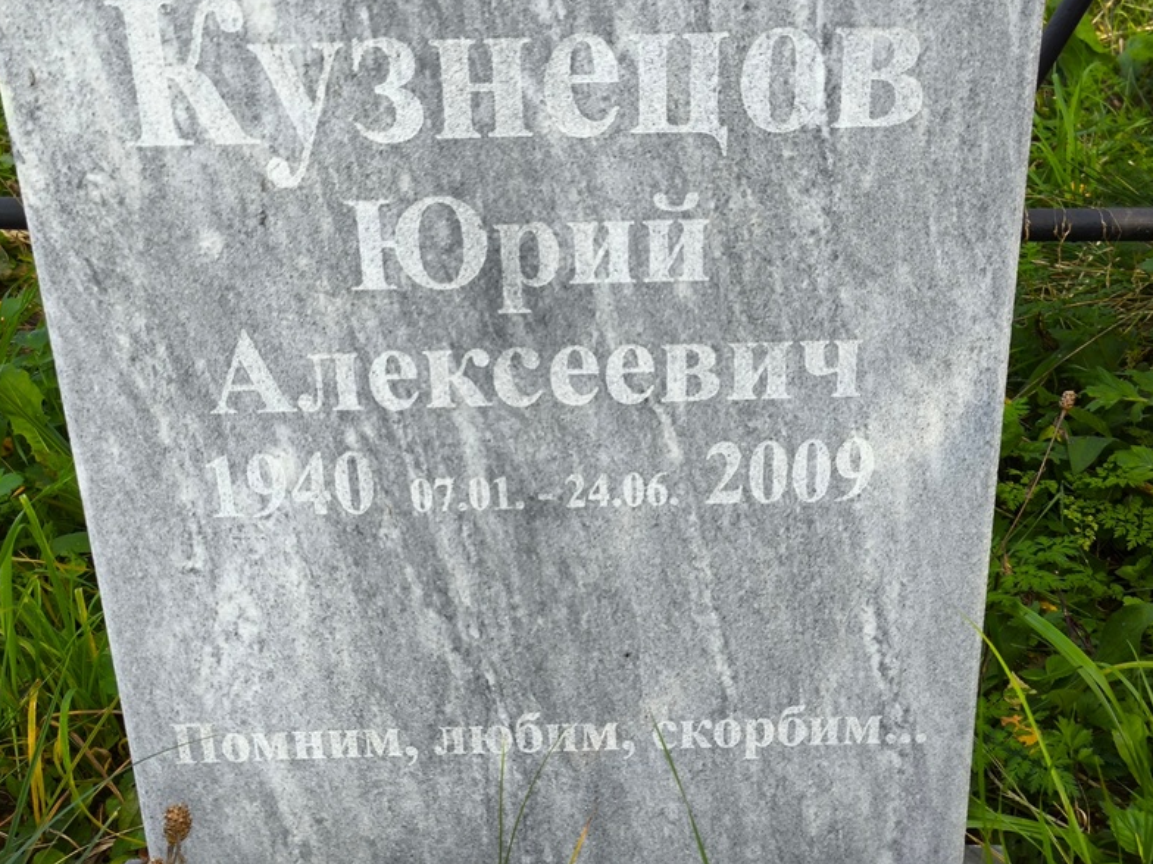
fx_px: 1699
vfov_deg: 28.6
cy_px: 428
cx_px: 580
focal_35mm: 51
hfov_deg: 37.5
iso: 50
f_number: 1.7
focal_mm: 4.71
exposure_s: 1/161
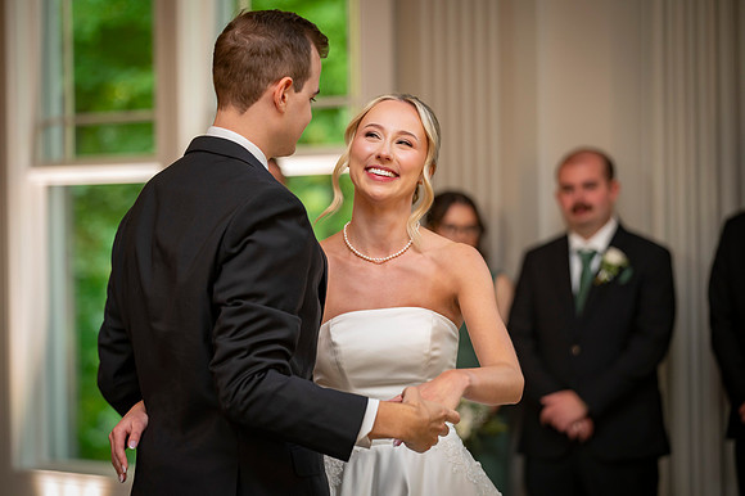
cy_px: 248
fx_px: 2640
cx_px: 372
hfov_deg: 16.1
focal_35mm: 128
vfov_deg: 10.7
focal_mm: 122
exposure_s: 1/100
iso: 800
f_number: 2.8
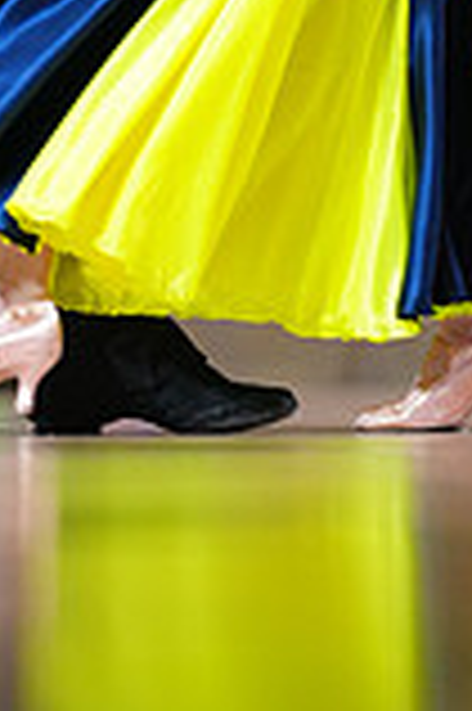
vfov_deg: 4.1
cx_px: 133
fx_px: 9775
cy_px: -418
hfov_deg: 2.8
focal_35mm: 496
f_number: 2.8
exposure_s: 1/400
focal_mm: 135
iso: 2000
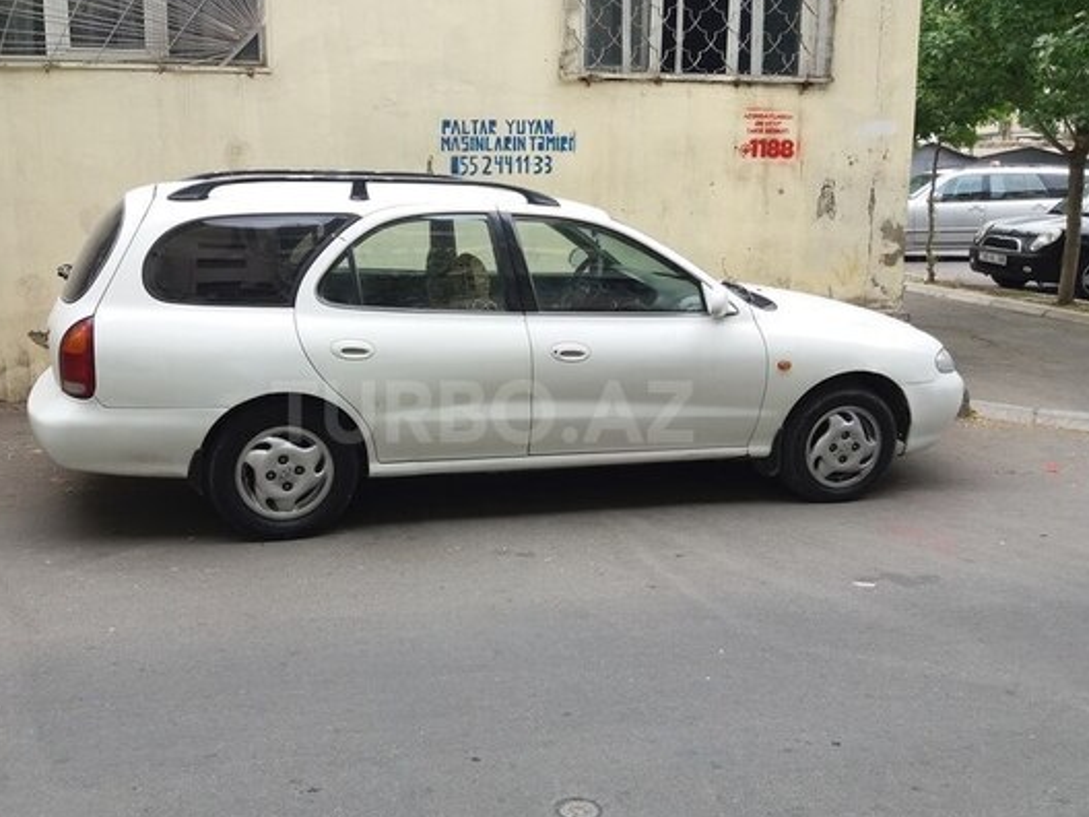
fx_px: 1101
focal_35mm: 35
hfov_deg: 52.5
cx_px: 483
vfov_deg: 40.7
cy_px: 412
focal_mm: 3.7
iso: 64
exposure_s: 1/219
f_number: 1.9
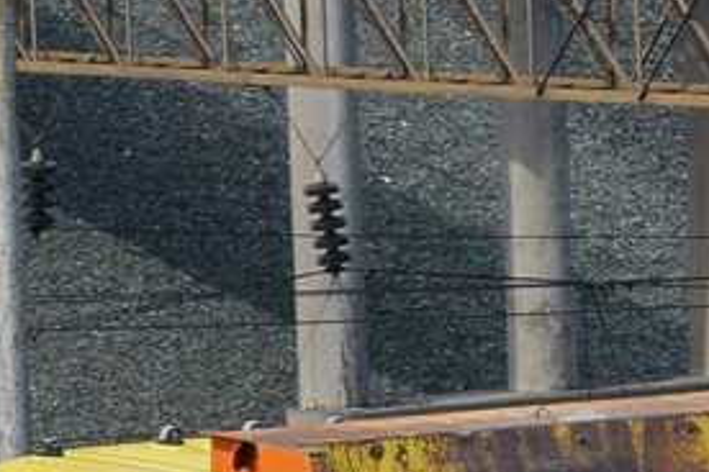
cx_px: 817
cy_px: 882
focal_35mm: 358
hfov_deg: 5.7
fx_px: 7053
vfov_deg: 3.8
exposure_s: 1/250
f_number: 8
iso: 250
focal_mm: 55
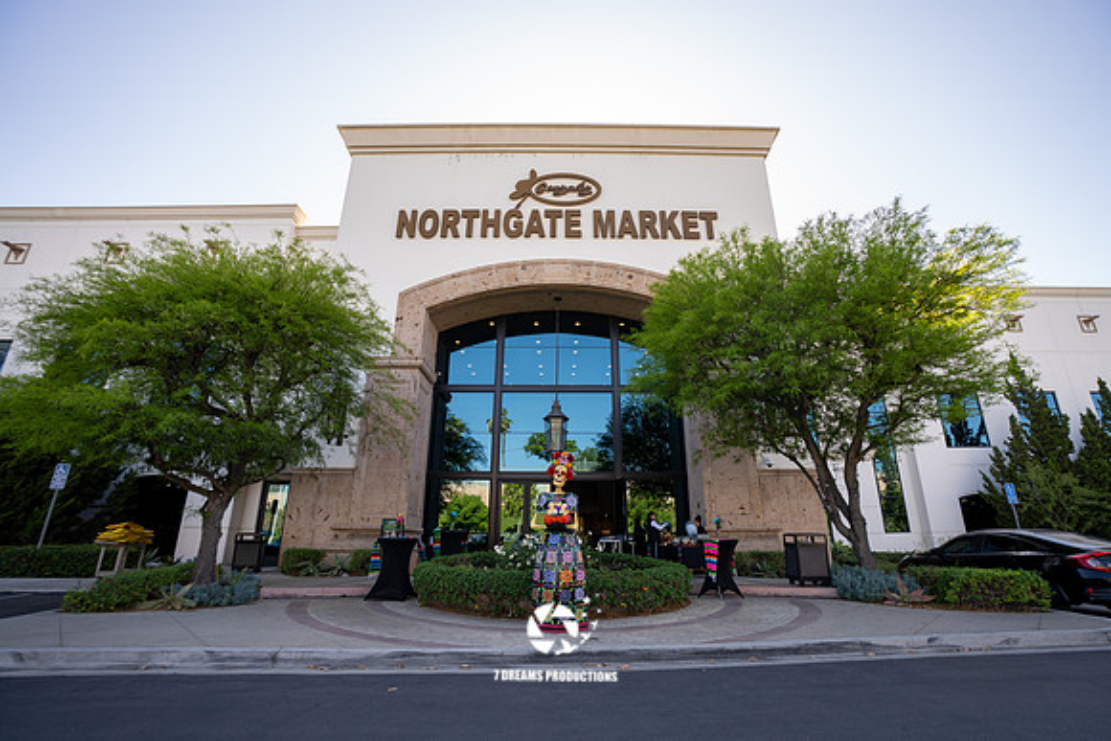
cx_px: 556
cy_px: 370
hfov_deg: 96.7
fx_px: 494
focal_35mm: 16
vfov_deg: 73.8
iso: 100
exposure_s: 1/160
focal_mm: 16
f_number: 4
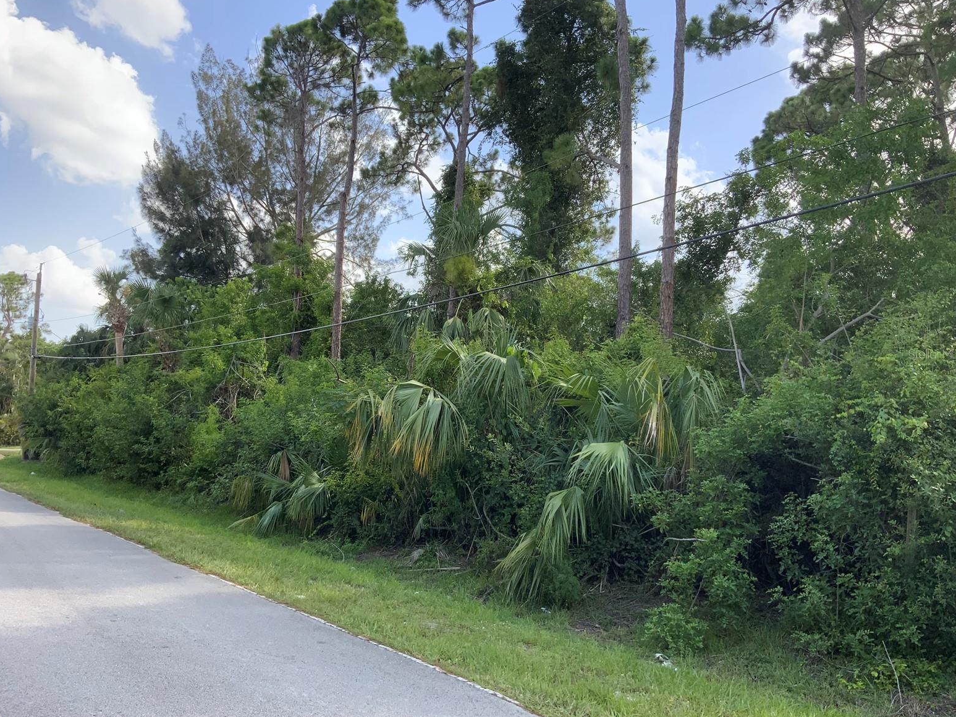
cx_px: 472
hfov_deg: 60.0
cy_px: 354
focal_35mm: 30
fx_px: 828
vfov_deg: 46.8
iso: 16
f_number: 1.8
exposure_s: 1/469
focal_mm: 3
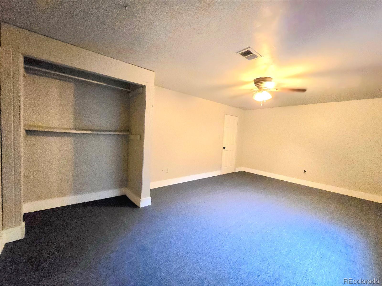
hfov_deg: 106.2
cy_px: 143
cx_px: 191
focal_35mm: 13
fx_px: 143
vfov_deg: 89.9
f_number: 2.2
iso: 1600
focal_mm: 2.2
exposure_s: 1/24
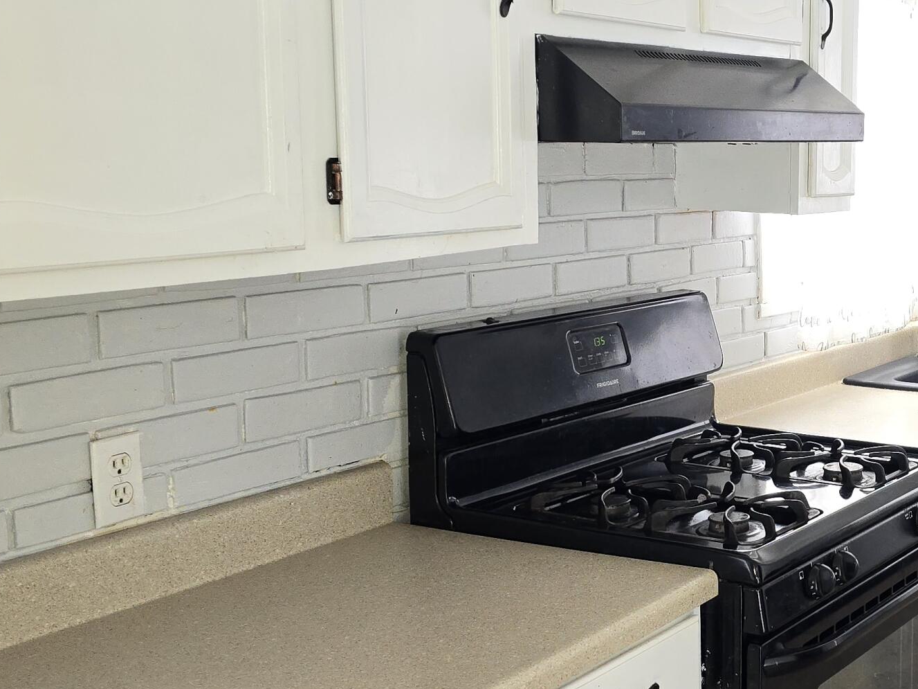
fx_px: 1379
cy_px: 324
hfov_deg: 33.8
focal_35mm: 52
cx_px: 906
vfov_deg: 28.0
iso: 100
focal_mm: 6.3
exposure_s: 1/40
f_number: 1.7
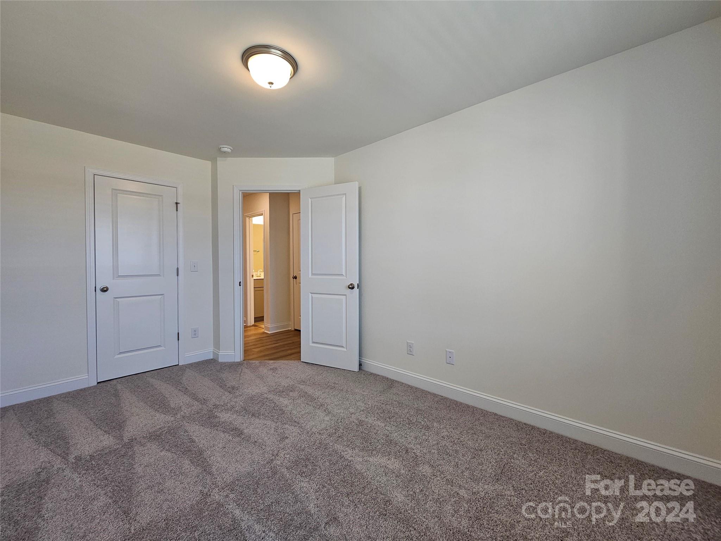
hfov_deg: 106.2
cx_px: 360
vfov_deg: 89.9
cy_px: 270
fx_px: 271
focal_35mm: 13
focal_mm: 2.2
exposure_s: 1/60
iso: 80
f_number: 2.2
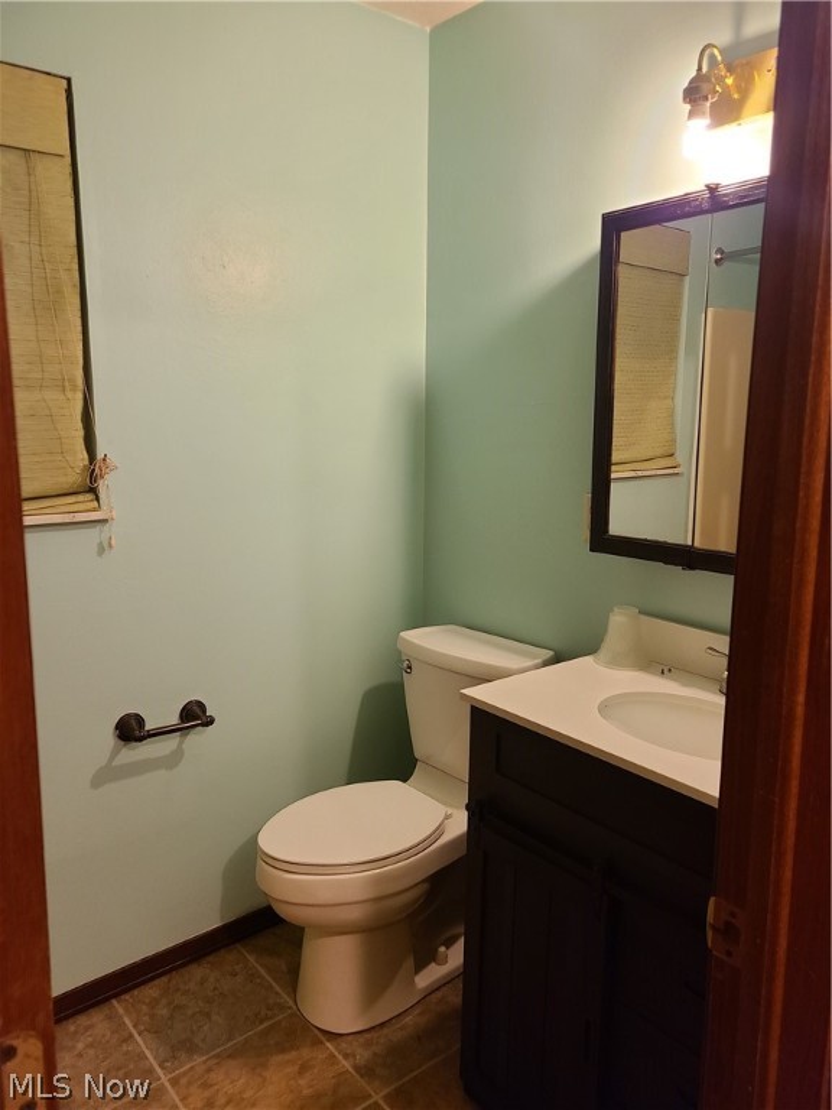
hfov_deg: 53.1
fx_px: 833
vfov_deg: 67.3
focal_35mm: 26
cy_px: 555
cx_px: 416
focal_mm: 5.4
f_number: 1.8
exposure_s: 1/39
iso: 400
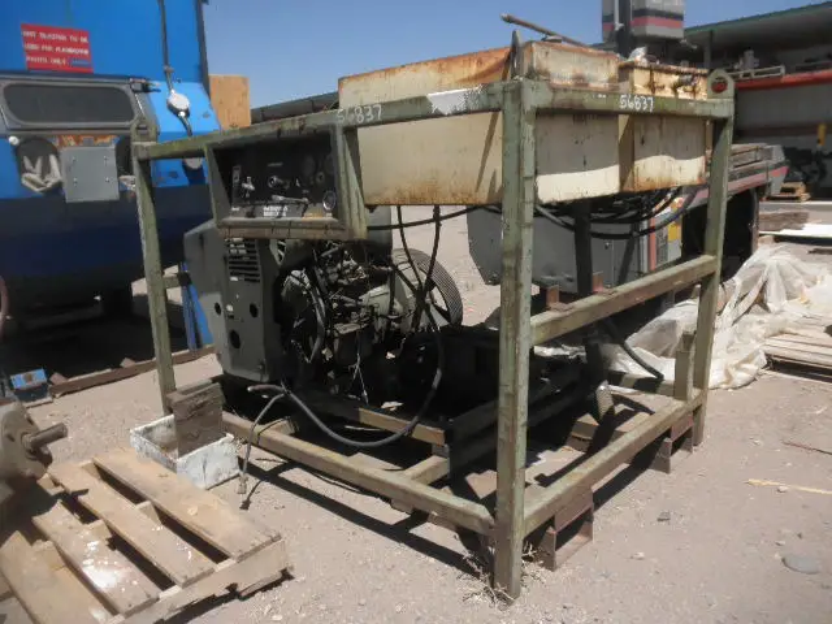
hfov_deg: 63.4
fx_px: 673
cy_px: 312
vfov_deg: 49.7
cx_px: 416
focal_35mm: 28
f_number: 8.5
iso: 64
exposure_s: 1/125
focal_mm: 5
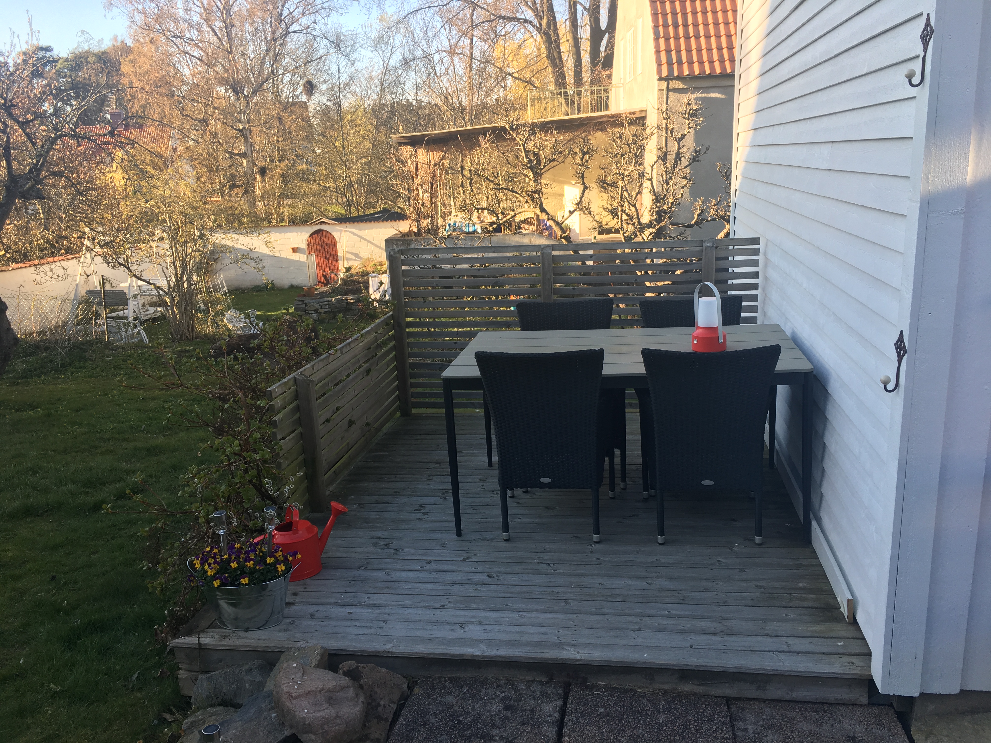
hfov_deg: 61.7
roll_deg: +3.4
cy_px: 372
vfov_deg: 48.2
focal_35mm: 29
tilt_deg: -14.1
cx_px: 496
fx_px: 830
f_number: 2.2
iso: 25
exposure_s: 1/229
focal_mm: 4.15
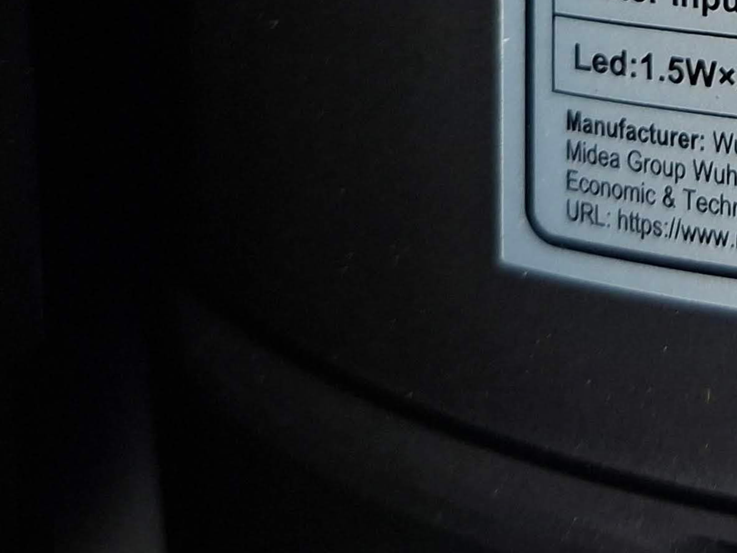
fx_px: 1661
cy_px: -359
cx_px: 1020
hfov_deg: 21.9
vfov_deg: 16.6
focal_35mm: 78
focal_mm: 5.54
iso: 320
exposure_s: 1/33
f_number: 1.8
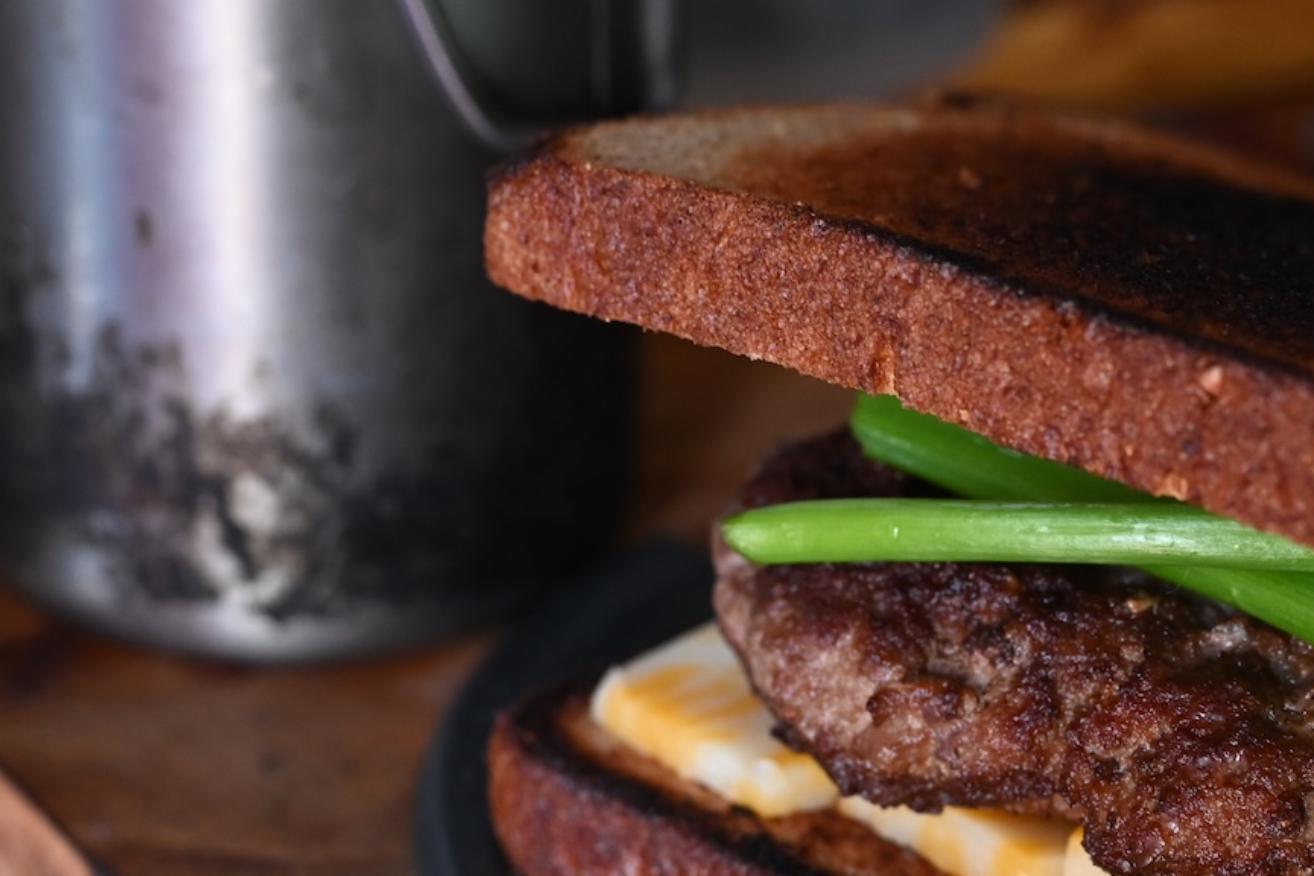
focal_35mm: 105
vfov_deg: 12.9
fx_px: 3832
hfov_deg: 19.4
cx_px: 836
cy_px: 821
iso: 1600
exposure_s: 1/40
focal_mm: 50
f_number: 4.5
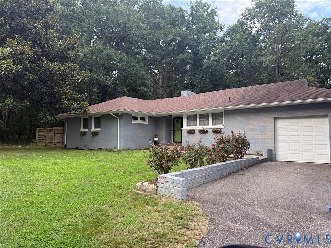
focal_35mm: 24
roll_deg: +0.7
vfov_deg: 56.8
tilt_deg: +3.2
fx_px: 229
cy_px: 124
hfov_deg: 71.6
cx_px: 166
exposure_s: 1/253
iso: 100
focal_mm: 6.76
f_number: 1.78
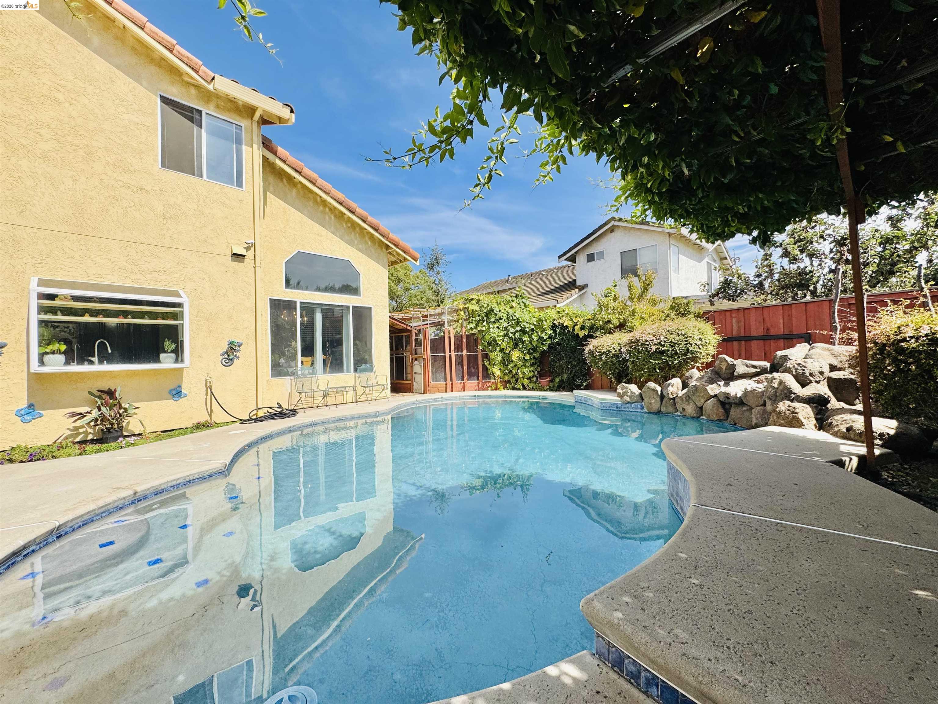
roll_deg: +1.5
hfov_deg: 102.1
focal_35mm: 14
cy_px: 352
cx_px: 469
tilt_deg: +2.0
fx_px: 379
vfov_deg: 85.7
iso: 50
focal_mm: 2.22
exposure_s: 1/2028
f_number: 2.2
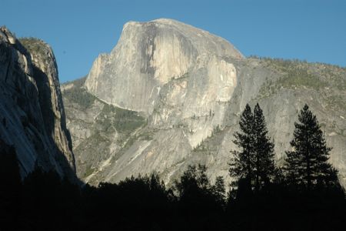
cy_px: 116
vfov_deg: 19.7
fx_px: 663
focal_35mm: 69
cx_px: 173
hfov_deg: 29.2
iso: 400
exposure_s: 1/80
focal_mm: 46
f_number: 11
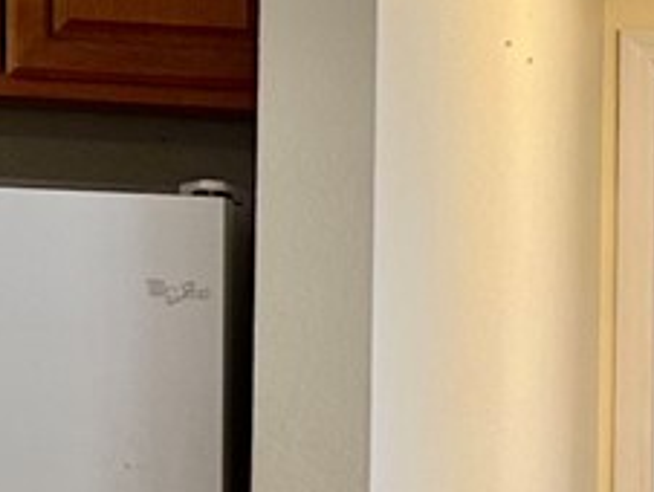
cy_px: 663
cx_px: 1690
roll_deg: -1.9
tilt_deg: -4.3
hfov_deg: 9.3
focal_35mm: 184
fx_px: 3480
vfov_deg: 8.0
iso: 64
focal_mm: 5.7
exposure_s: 1/60
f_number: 1.5
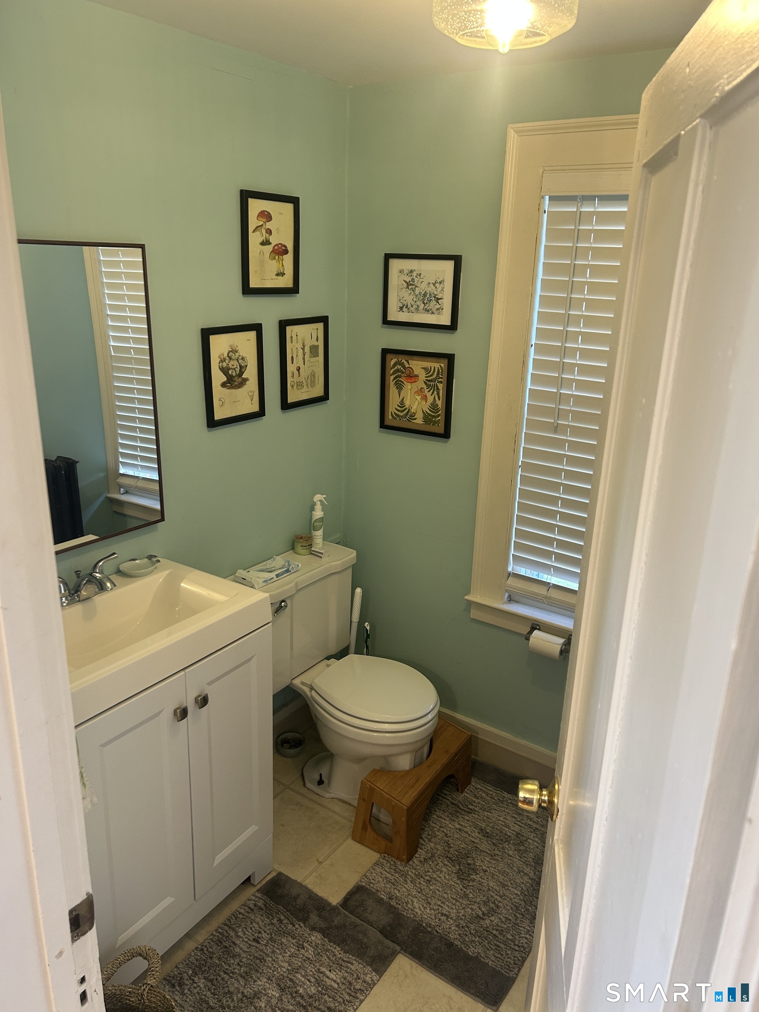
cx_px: 380
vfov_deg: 67.3
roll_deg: -1.9
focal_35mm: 26
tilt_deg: -16.9
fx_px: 760
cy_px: 506
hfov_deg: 53.1
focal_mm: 5.7
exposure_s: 1/60
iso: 80
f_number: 1.5
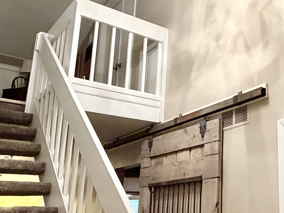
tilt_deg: +13.8
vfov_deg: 32.1
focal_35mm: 45
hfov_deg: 37.6
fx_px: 369
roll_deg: +1.3
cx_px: 283
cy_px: 124
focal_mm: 2.22
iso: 500
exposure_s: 1/60
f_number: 2.2
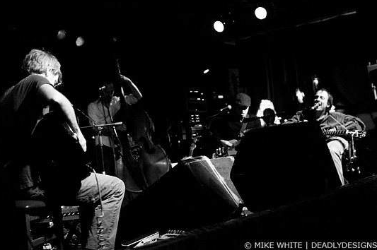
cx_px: 196
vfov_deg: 27.4
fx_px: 513
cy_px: 115
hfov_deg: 40.4
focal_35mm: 49
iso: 1000
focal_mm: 30
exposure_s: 1/80
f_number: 1.8
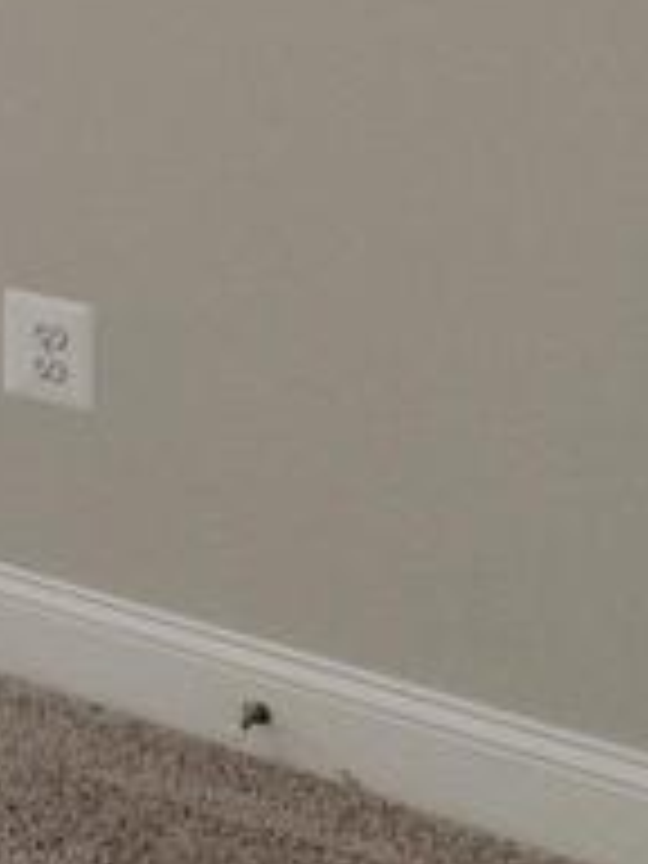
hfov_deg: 9.9
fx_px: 2171
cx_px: -1544
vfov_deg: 19.8
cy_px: -398
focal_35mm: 87
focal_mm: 17
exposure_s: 1/50
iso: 200
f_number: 8
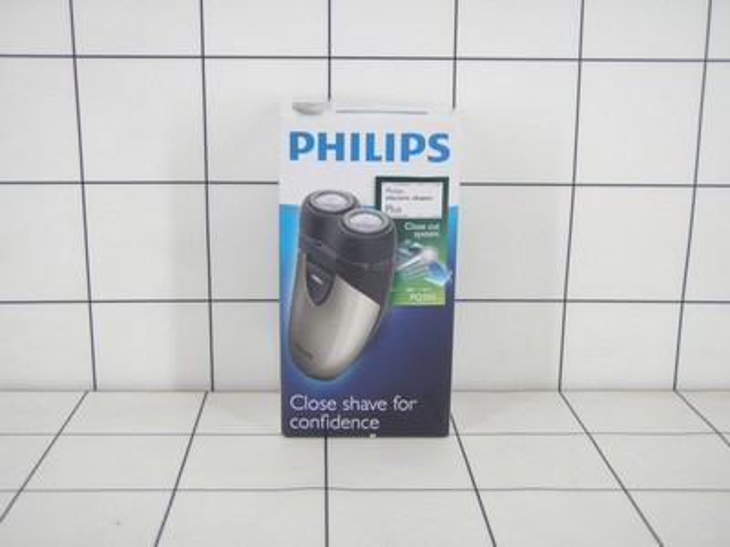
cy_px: 274
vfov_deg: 28.6
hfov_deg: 37.5
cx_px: 365
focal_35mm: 51
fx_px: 1076
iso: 100
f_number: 4
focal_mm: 9.13
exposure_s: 1/40
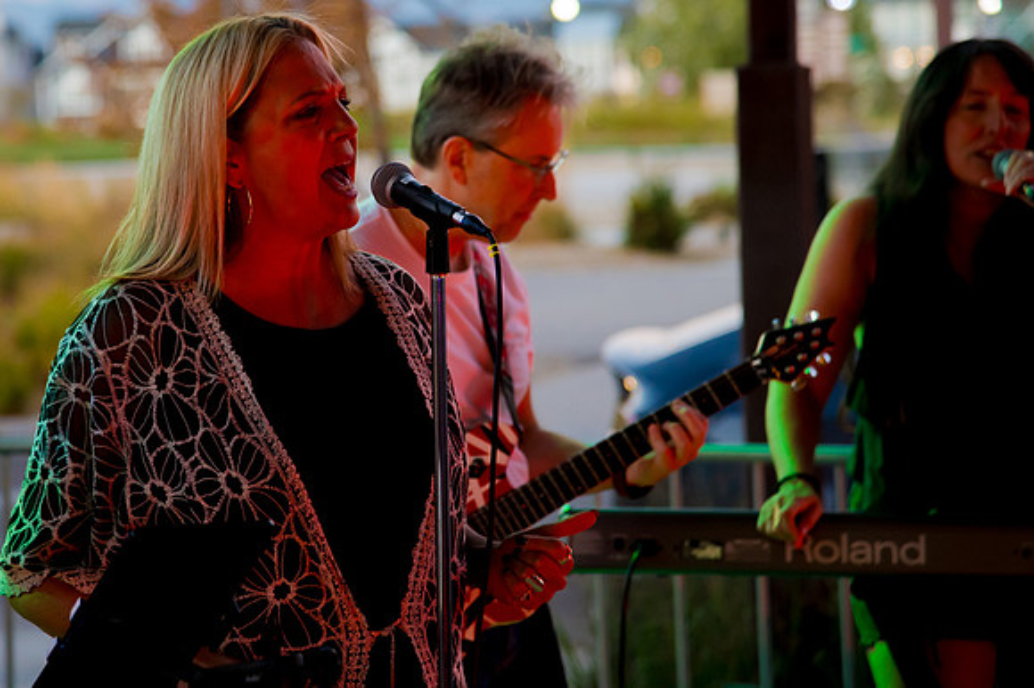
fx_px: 4501
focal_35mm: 157
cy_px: 239
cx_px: 359
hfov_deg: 13.1
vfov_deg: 8.7
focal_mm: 120
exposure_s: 1/125
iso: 2500
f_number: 4.5
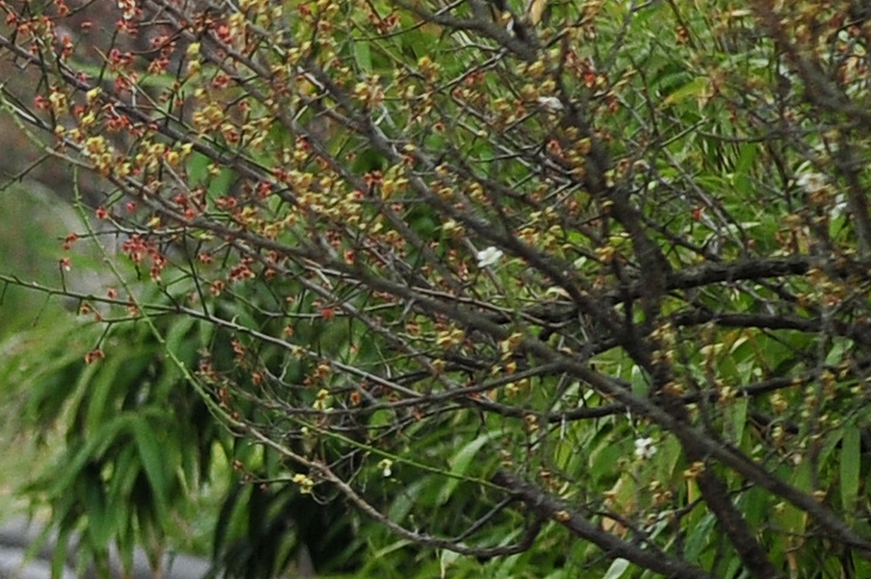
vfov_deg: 3.0
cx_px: -453
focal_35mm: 456
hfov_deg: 4.5
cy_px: 516
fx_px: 11022
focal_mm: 78
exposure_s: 1/2500
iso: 800
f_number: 2.8
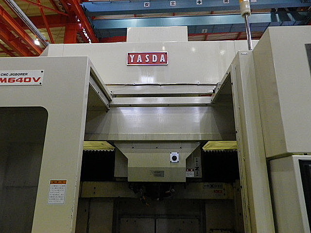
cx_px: 156
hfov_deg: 69.4
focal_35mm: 25
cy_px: 116
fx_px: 225
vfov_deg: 54.9
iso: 400
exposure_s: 1/40
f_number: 3.5
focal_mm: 4.5
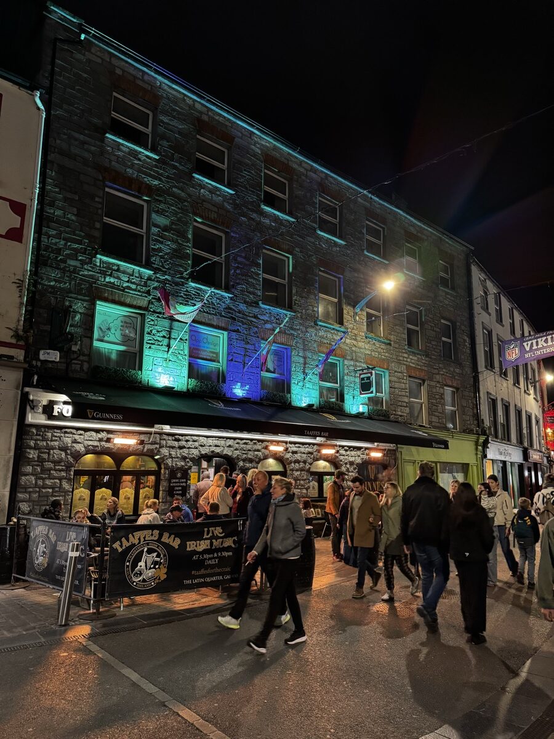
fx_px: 512
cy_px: 370
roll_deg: +0.4
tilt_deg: +11.8
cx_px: 277
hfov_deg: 56.8
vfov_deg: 71.6
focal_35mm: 24
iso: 800
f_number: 1.78
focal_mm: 6.76
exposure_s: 1/33
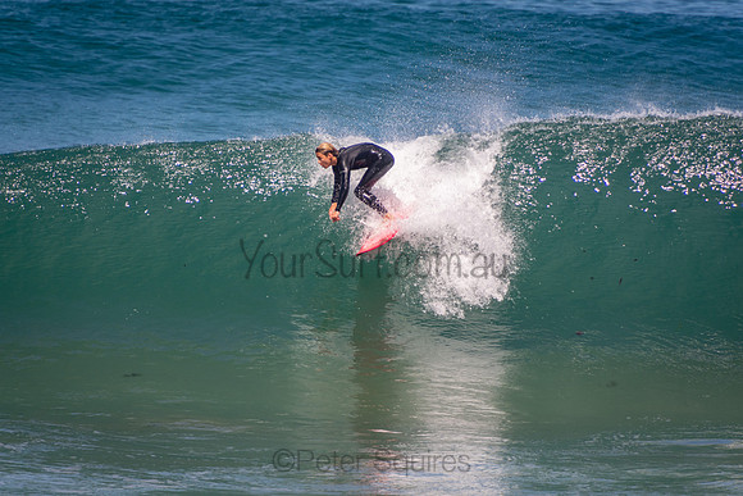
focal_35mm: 600
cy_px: 248
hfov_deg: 3.4
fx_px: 12386
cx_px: 372
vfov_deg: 2.3
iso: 250
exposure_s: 1/1250
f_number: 5.6
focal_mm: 400
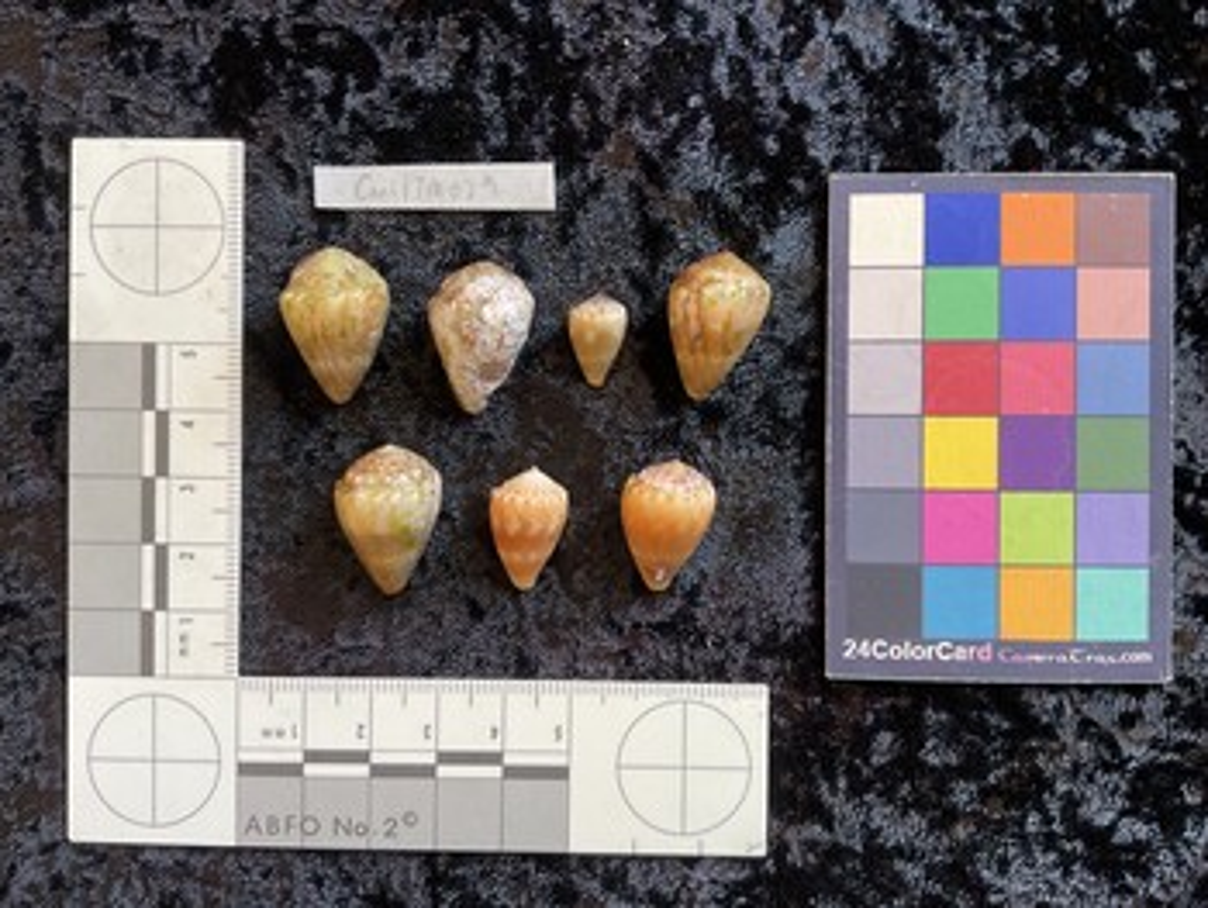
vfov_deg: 48.3
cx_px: 604
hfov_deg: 61.6
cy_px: 454
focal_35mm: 29
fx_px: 1013
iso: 40
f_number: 1.8
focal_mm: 3
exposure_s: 1/50
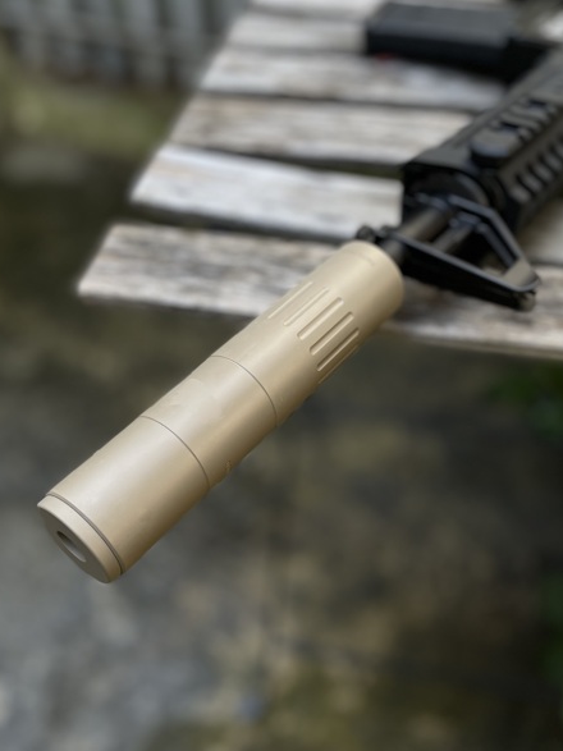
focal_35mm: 31
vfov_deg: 58.3
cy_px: 404
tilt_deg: -49.7
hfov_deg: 45.4
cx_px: 291
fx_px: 672
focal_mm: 4.2
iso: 40
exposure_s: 1/208
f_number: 1.6
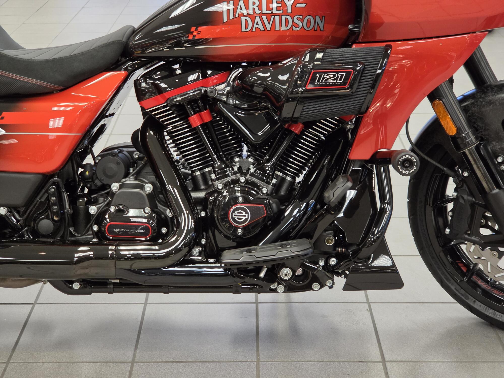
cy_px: 189
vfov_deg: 21.3
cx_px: 252
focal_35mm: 69
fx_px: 1005
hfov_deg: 28.2
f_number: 2.4
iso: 320
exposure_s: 1/60
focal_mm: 7
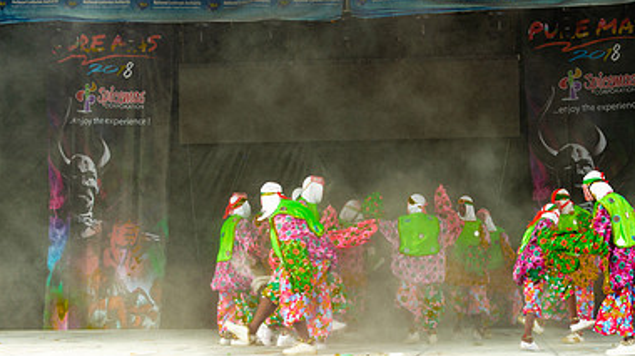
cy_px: 221
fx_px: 1211
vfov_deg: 16.7
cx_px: 401
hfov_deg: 29.3
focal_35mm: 72
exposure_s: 1/250
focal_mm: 45
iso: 125
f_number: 5
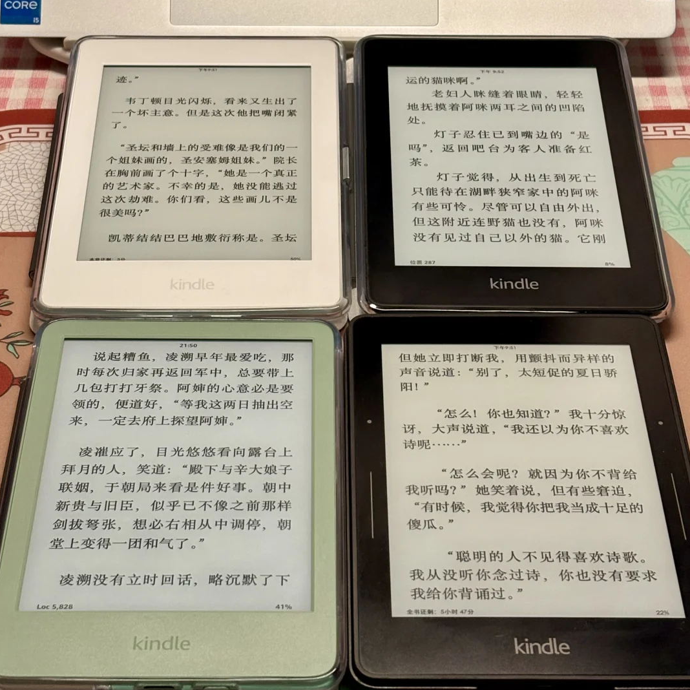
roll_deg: +0.5
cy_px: 328
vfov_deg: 27.7
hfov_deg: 27.7
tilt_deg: -38.6
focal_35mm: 62
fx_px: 1398
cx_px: 346
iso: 80
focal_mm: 5.96
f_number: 1.6
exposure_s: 1/50
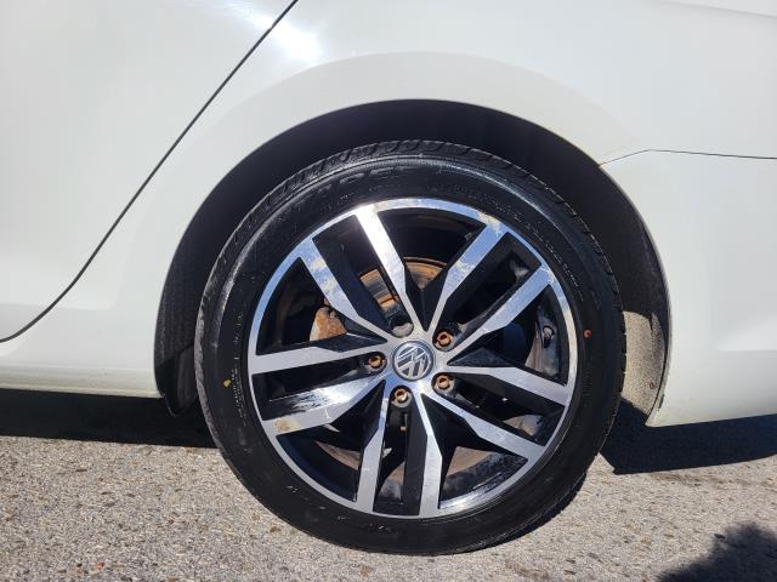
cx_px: 388
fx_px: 584
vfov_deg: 53.1
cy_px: 291
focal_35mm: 26
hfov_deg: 67.3
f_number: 1.8
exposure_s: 1/4834
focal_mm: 5.4
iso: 40
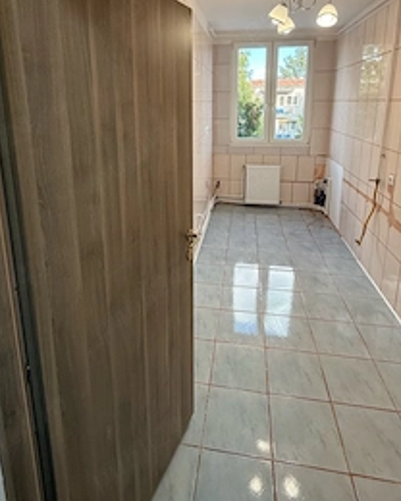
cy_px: 166
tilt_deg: -11.1
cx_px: 193
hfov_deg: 65.5
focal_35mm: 21
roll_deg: +0.2
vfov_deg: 75.1
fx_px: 312
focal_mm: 2.22
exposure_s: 1/100
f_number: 2.2
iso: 125
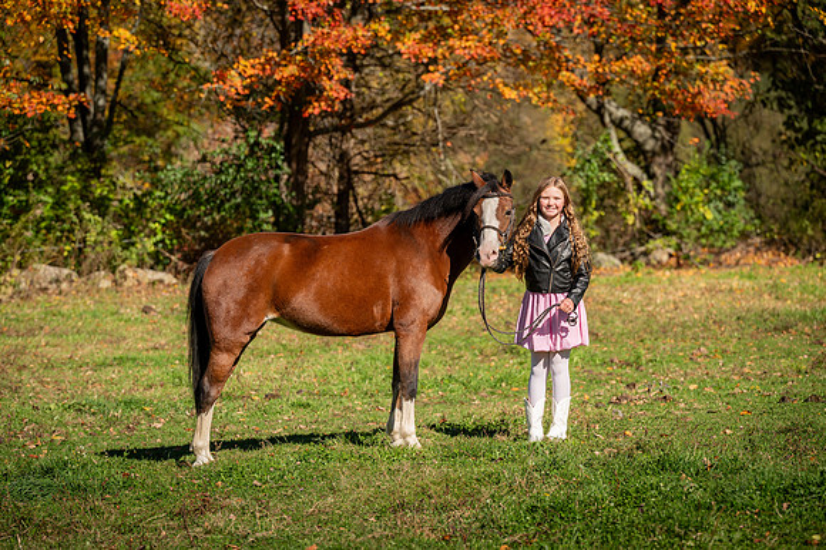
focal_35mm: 110
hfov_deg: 18.6
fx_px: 2522
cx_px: 413
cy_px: 275
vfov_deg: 12.4
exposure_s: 1/1600
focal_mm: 110
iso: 100
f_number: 4
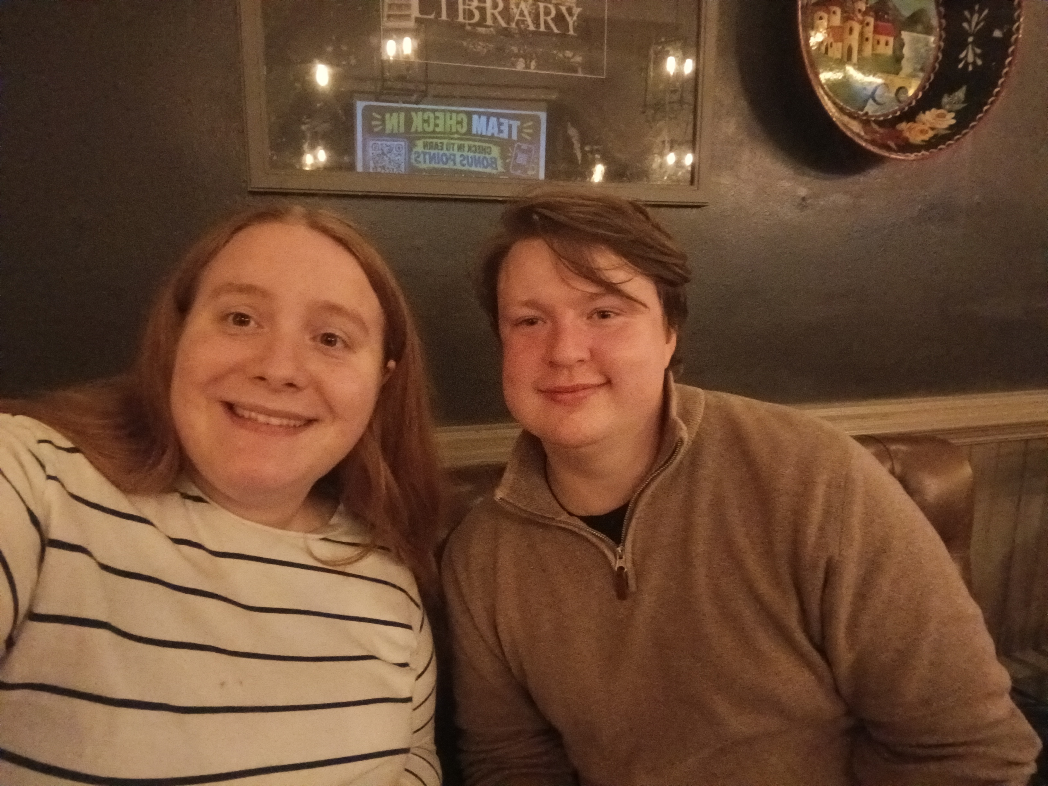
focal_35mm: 22
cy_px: 393
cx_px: 524
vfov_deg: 61.1
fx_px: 666
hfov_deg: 76.4
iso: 5562
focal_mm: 2.87
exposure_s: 1/25
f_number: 2.2
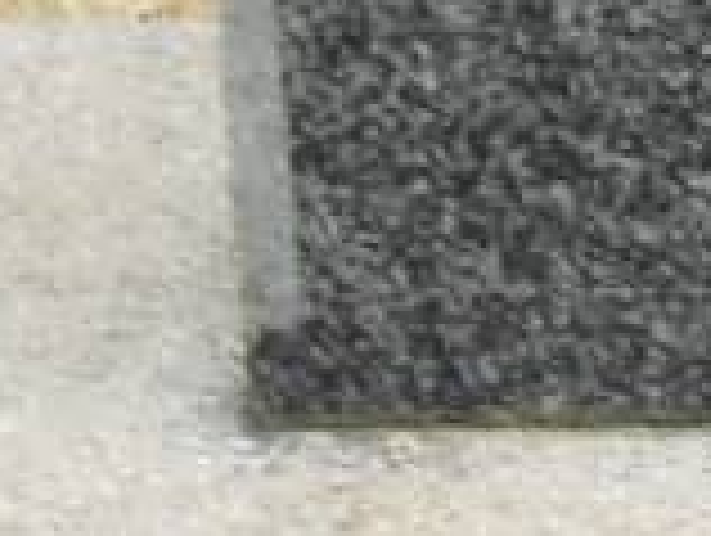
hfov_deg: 3.8
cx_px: 2358
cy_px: -712
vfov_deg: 3.0
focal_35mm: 500
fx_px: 10285
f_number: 4.6
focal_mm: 11.7
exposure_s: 1/125
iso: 100
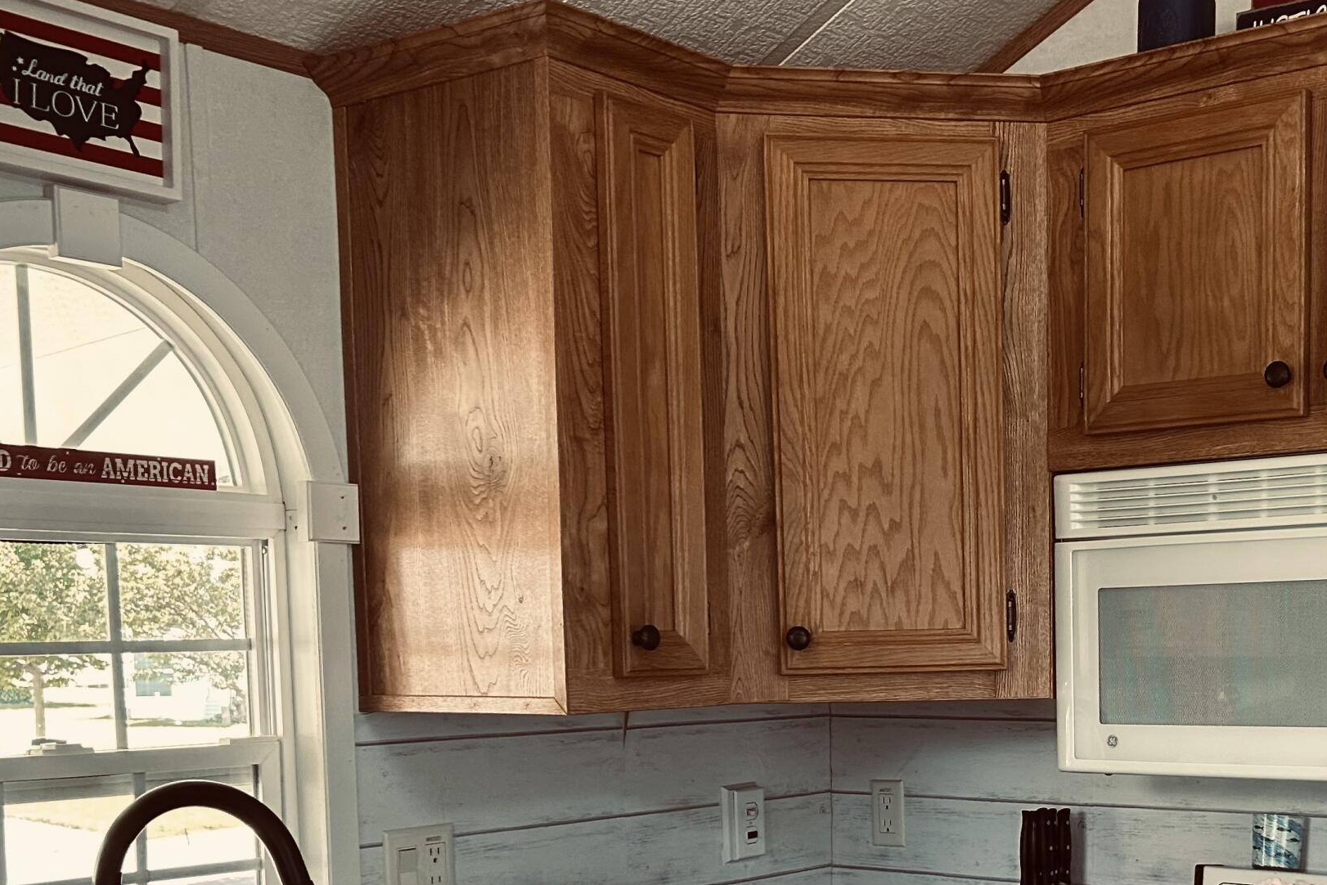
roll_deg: +0.4
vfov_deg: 26.2
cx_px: 937
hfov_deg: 38.9
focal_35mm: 50
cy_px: 782
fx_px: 1843
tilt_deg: -4.6
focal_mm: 5.7
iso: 125
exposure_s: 1/113
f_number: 1.5
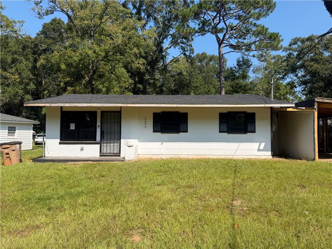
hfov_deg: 71.6
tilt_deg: +2.8
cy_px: 124
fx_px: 230
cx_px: 166
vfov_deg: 56.8
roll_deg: -0.5
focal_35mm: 24
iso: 100
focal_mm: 6.76
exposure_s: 1/3584
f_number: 1.78
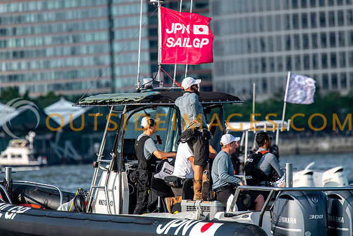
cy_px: 118
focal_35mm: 630
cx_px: 176
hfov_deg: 3.3
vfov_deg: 2.2
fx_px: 6179
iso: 500
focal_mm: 420
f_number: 5.6
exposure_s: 1/1600
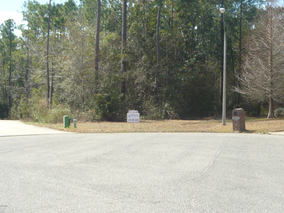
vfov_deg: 22.3
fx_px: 541
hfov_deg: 29.4
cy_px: 106
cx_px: 142
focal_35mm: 66
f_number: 9
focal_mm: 6.8
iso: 100
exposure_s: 1/125
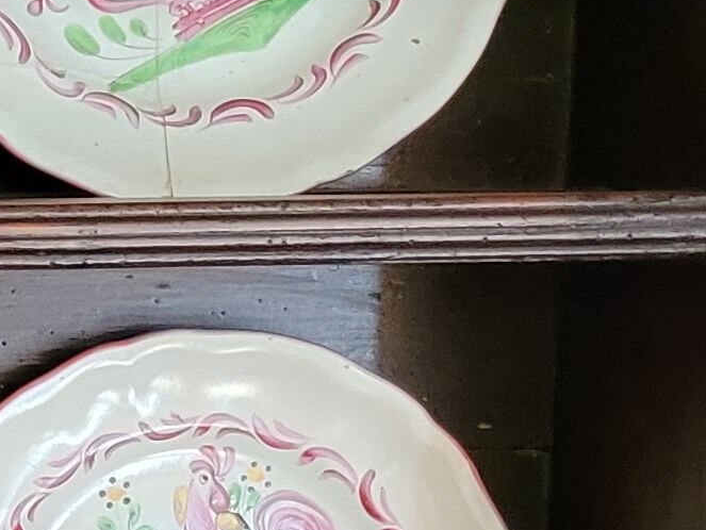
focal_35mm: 158
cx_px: -1201
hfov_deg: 10.2
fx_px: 3224
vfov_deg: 9.4
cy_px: 478
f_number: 1.8
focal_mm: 5.4
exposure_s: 1/50
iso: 640
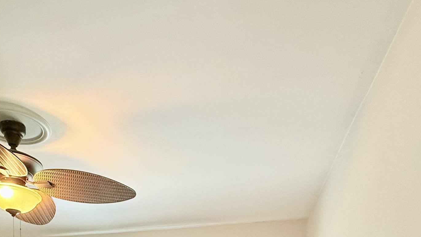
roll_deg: +0.8
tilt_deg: -0.7
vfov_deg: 26.8
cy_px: 337
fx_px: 380
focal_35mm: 34
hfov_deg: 57.8
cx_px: 182
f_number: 2.2
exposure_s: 1/120
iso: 250
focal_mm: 2.22
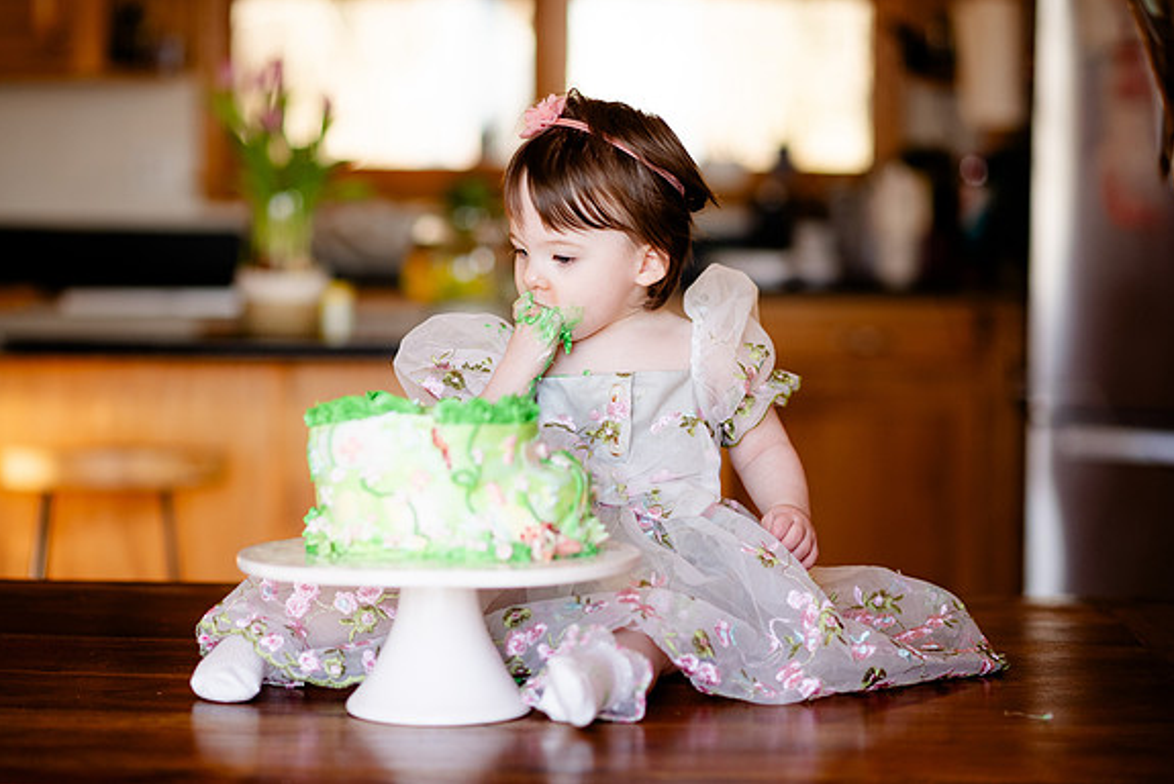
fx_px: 2969
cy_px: 391
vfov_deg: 15.0
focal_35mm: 91
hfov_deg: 22.4
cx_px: 577
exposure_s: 1/500
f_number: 2.2
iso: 250
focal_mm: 85
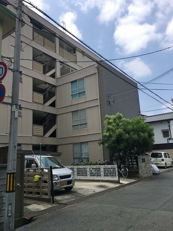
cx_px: 86
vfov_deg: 61.6
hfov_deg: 48.3
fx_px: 193
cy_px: 116
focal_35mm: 29
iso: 25
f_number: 2.2
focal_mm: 4.15
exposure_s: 1/1261
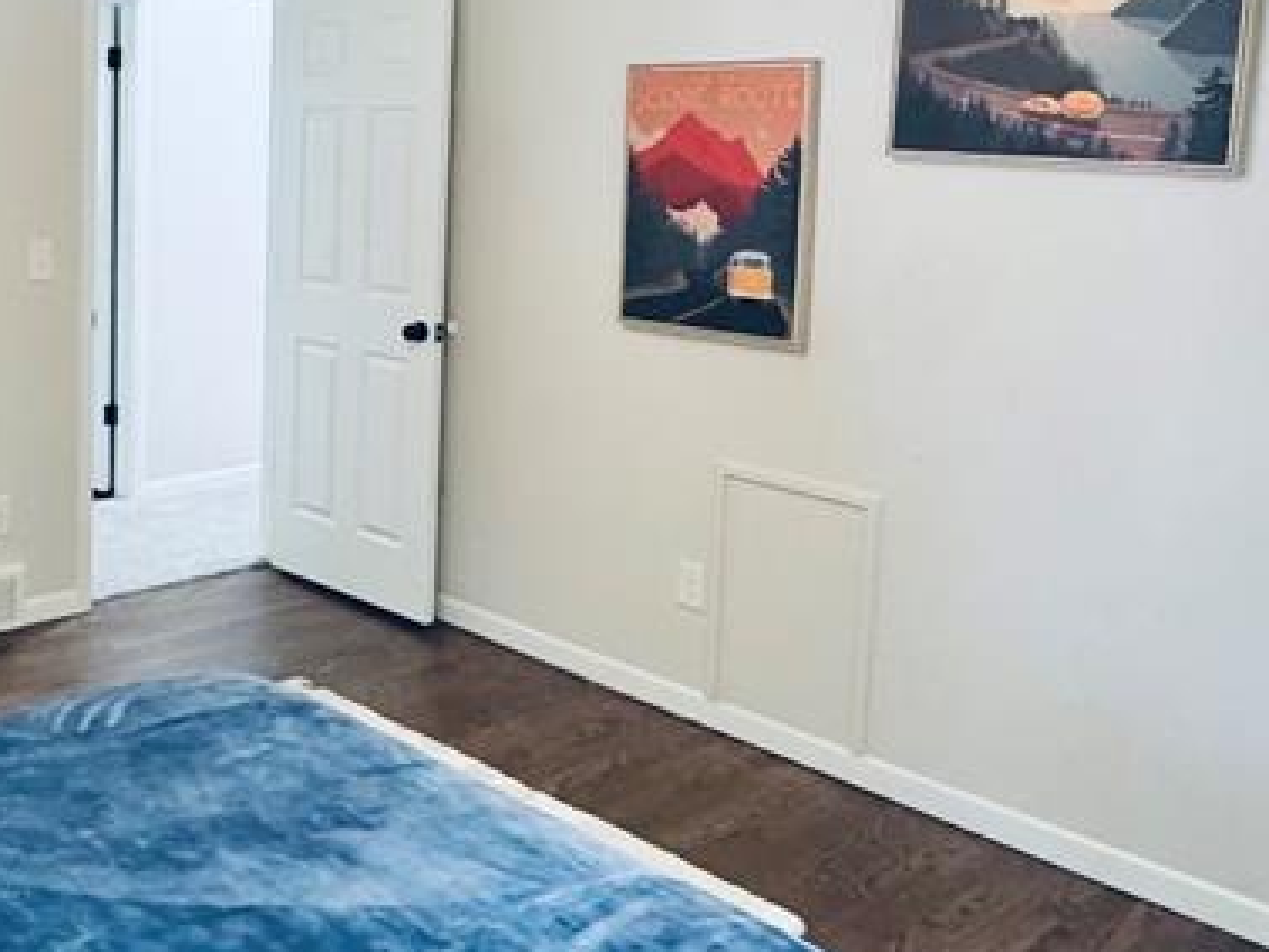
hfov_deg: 47.0
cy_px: 252
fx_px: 1393
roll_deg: -1.2
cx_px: 303
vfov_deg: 36.9
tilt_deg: -5.3
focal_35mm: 38
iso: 320
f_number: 2.2
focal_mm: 2.22
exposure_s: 1/60
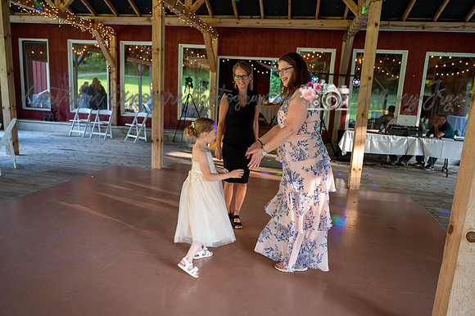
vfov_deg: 49.5
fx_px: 343
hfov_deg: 69.4
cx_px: 238
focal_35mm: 26
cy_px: 158
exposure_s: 1/125
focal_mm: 26
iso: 560
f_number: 2.8
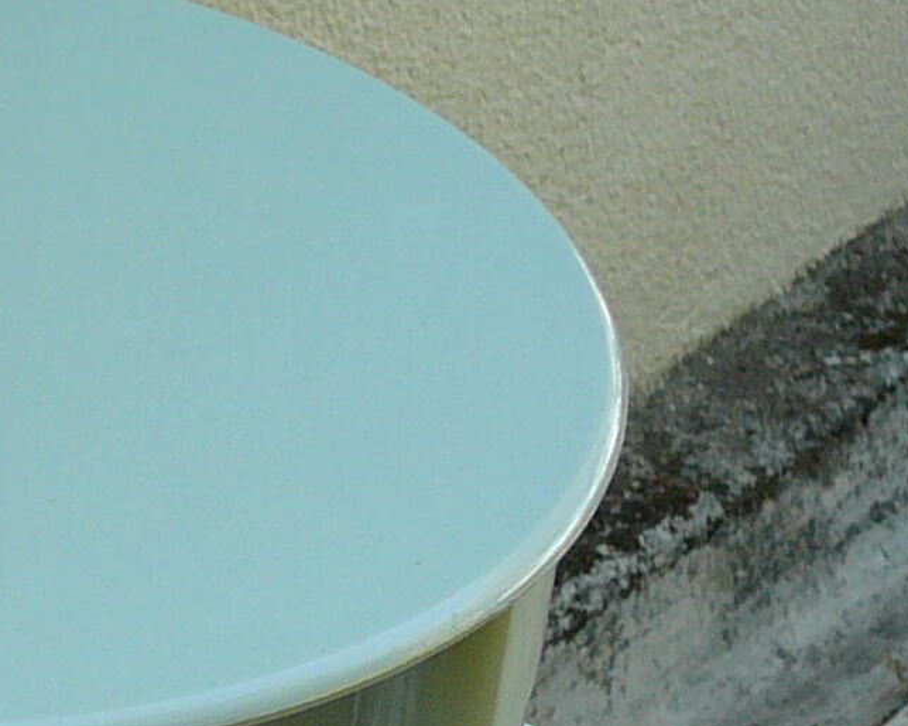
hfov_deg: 13.5
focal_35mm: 136
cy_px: 859
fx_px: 3654
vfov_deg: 11.1
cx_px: -373
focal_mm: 5.2
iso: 80
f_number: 2.8
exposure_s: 1/100
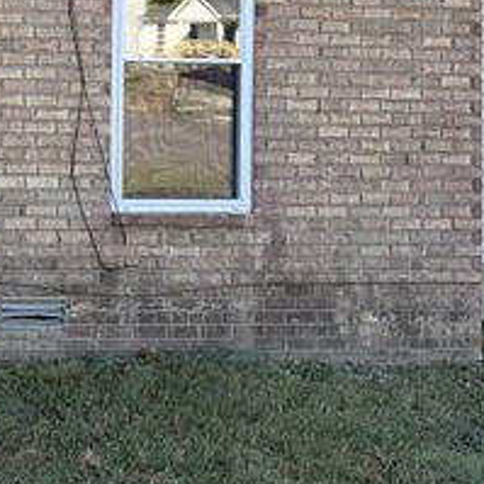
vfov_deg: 22.0
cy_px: 60
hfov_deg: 21.0
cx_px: -88
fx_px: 1218
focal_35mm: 77
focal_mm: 5.96
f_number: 1.6
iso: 64
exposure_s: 1/612
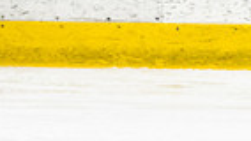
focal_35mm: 1124
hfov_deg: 1.9
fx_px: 7484
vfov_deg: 1.1
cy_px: -221
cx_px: -319
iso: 3200
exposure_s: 1/800
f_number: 2.8
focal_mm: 180
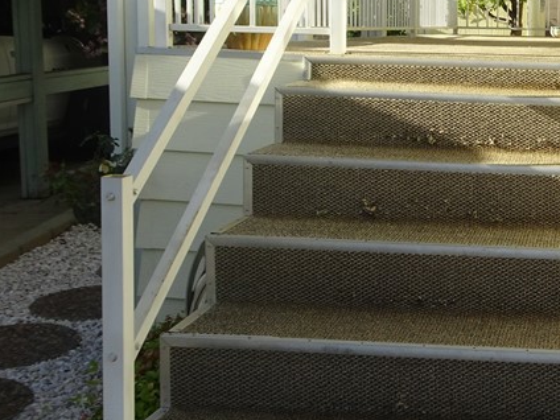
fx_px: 938
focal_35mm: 58
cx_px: 524
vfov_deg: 25.2
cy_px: 169
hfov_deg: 31.4
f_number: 3.5
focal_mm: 4.13
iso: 80
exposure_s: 1/400
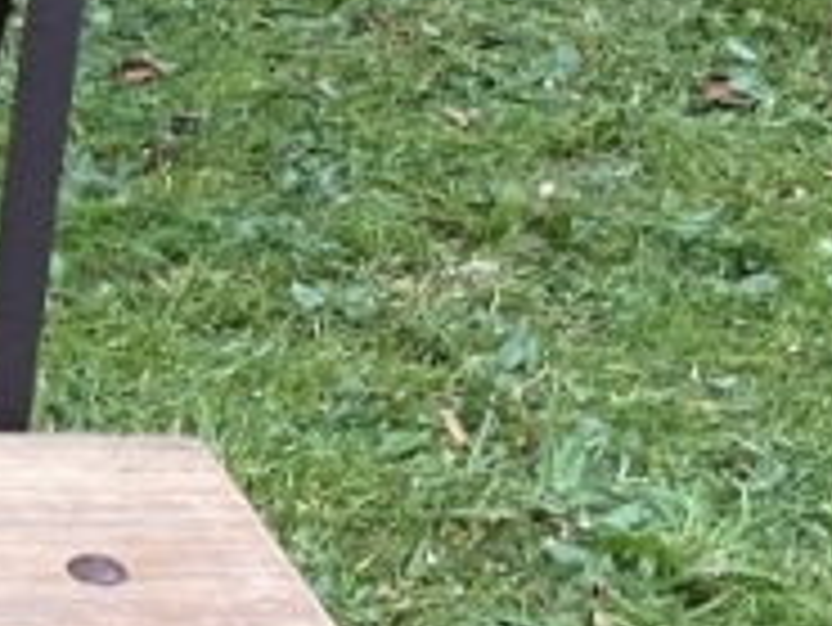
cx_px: -1347
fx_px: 4089
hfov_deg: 9.8
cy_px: 637
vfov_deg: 8.7
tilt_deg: -33.8
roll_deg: -0.8
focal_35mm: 170
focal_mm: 4.2
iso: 32
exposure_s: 1/359
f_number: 1.6
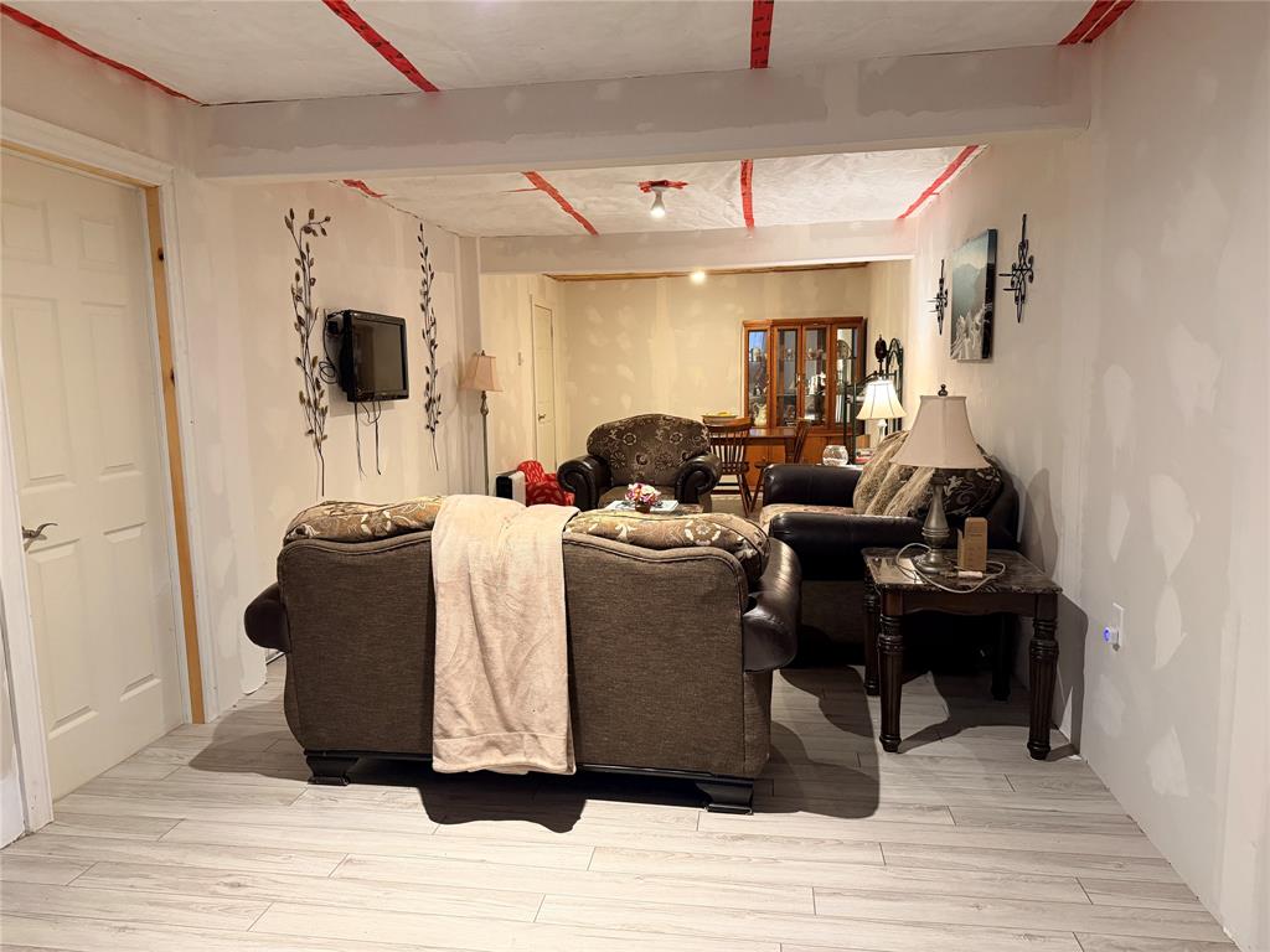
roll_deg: +1.3
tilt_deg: -6.7
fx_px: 881
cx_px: 635
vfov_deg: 56.8
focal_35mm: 24
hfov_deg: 71.6
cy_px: 476
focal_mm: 6.76
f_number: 1.78
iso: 500
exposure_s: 1/60
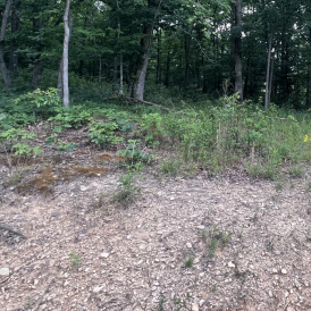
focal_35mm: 28
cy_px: 59
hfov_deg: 51.6
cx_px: 271
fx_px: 285
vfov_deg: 53.2
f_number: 1.8
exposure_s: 1/99
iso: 125
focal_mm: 1.57
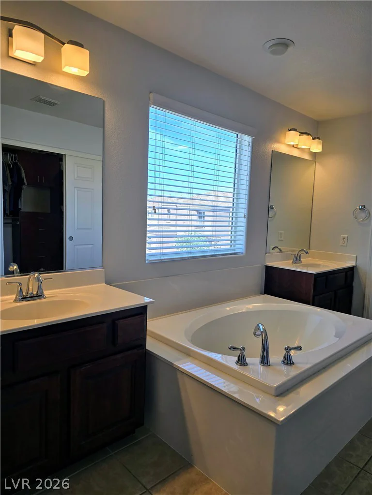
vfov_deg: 73.9
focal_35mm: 23
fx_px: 330
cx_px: 186
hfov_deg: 58.9
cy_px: 248
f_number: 1.7
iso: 12
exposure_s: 1/161
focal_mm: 6.3
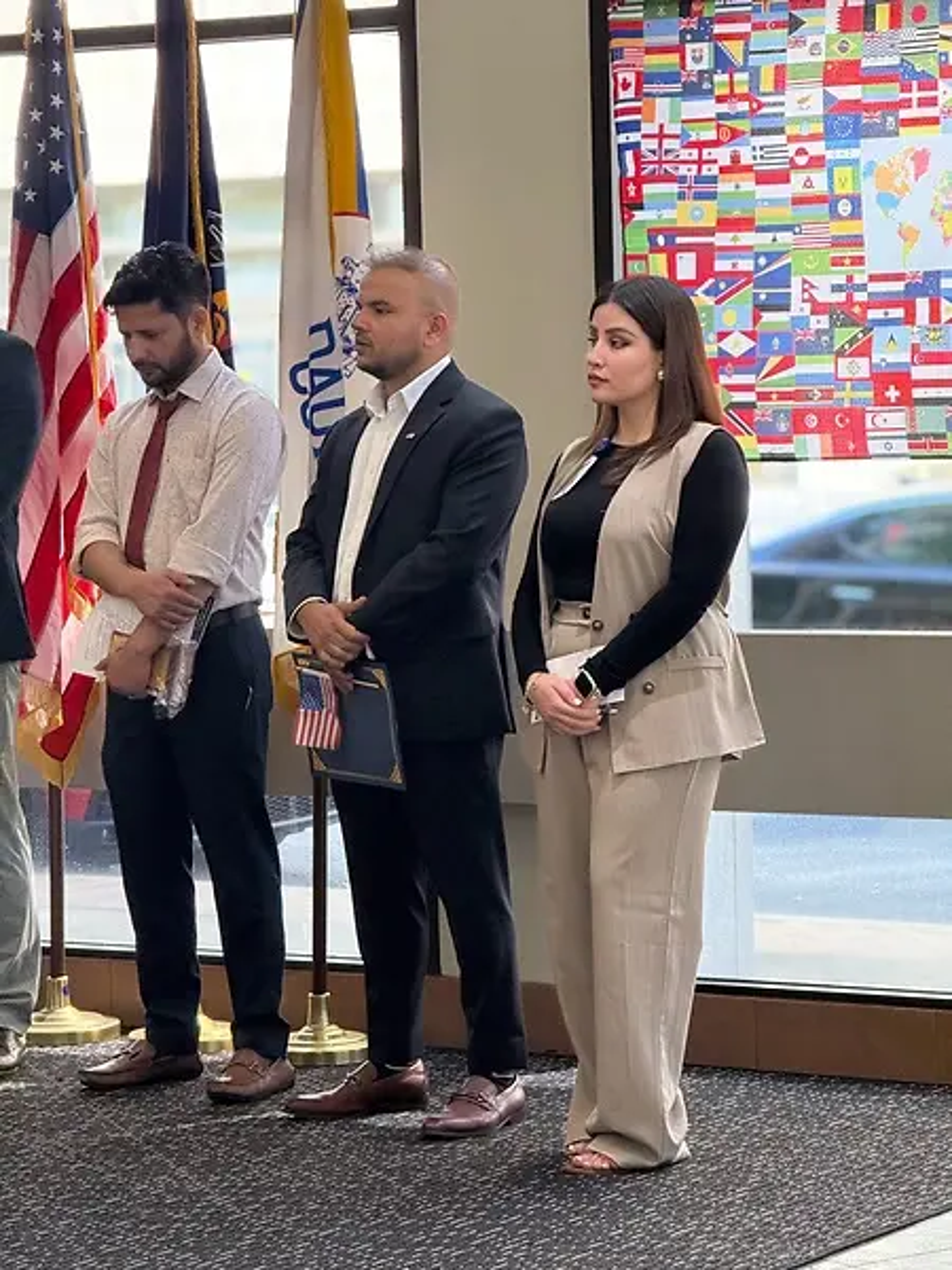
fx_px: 4400
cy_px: 635
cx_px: 476
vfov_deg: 16.4
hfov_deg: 12.3
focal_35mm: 120
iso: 160
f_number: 2.8
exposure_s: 1/120
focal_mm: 15.66
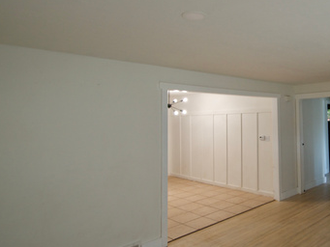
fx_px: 257
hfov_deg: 60.1
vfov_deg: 51.0
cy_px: 98
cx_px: 264
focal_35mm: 27
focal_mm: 10
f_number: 4
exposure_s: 1/60
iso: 400
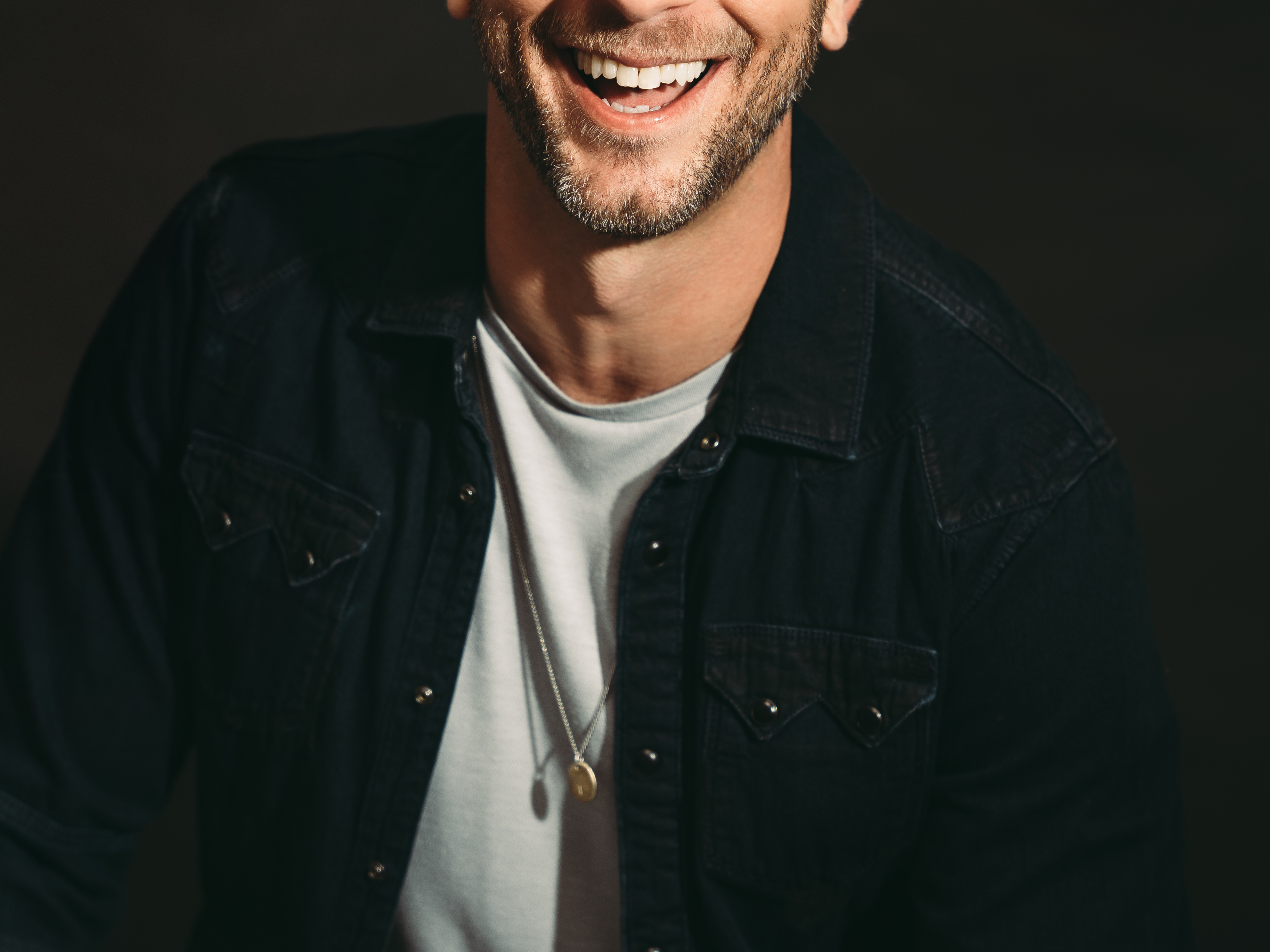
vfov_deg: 14.5
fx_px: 3742
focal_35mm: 102
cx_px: 636
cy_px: 326
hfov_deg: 19.3
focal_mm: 70
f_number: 2.8
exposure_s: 1/200
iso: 100
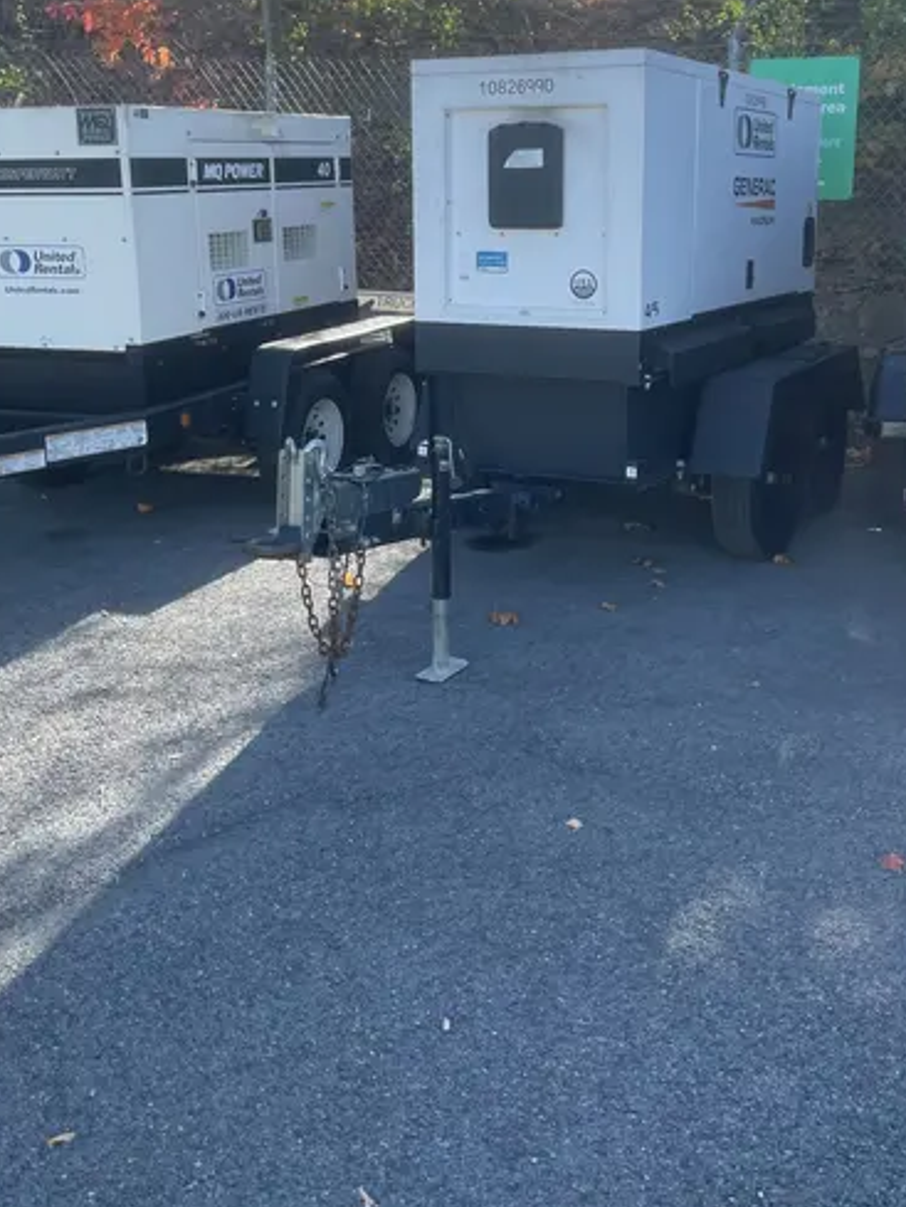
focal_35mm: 39
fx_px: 1360
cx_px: 526
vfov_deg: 47.1
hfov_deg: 36.7
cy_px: 411
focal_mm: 4.2
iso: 32
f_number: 1.6
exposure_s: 1/1435
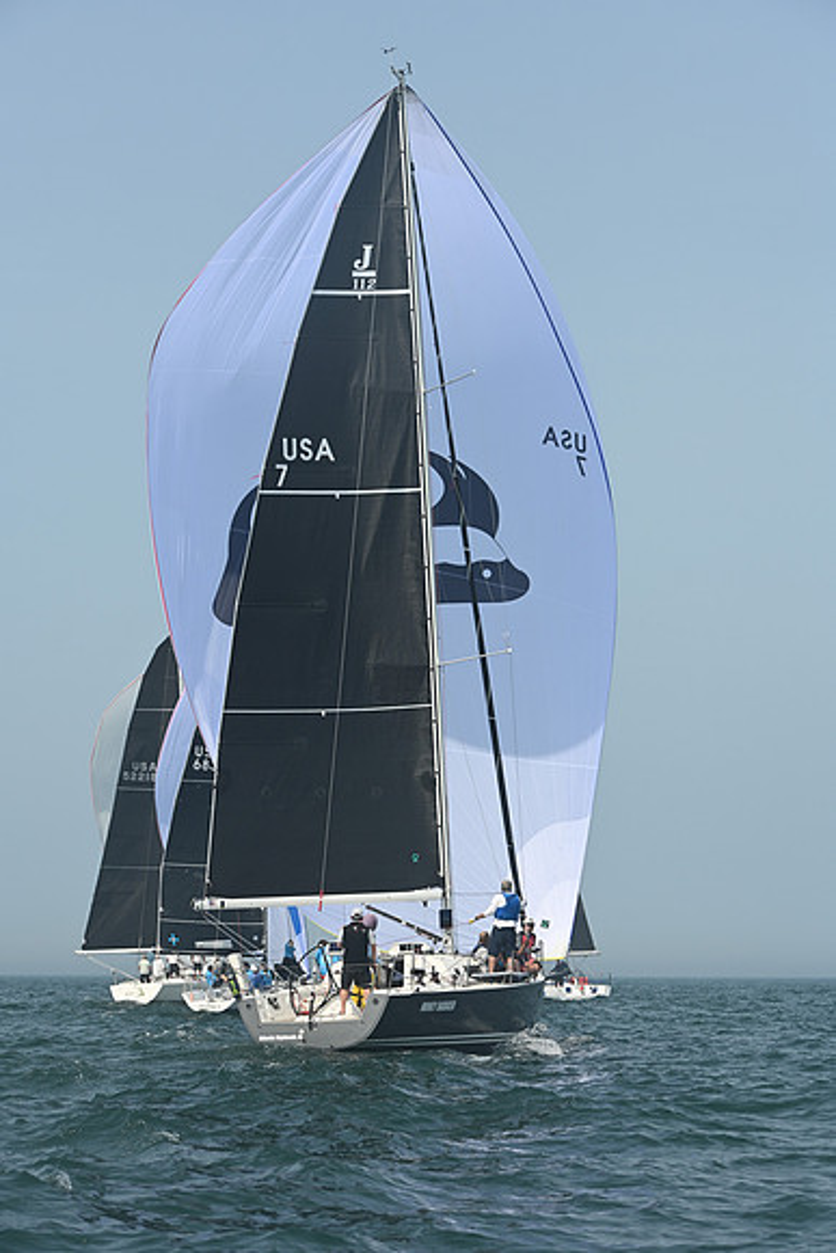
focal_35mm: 100
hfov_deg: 13.7
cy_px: 626
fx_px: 3481
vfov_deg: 20.4
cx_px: 418
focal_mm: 100
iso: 320
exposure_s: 1/1250
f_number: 8
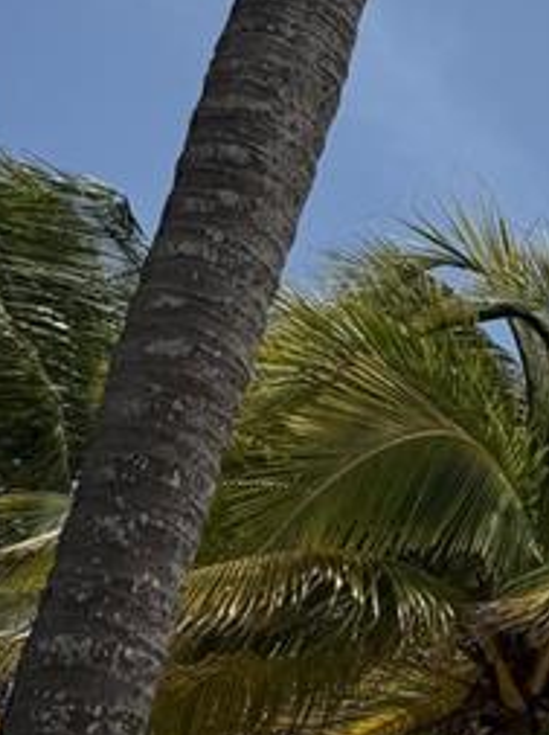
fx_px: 2417
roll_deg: -0.7
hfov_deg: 11.7
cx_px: 1086
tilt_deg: +19.2
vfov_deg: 16.9
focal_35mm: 114
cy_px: 752
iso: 80
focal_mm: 6.76
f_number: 1.78
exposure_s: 1/10309
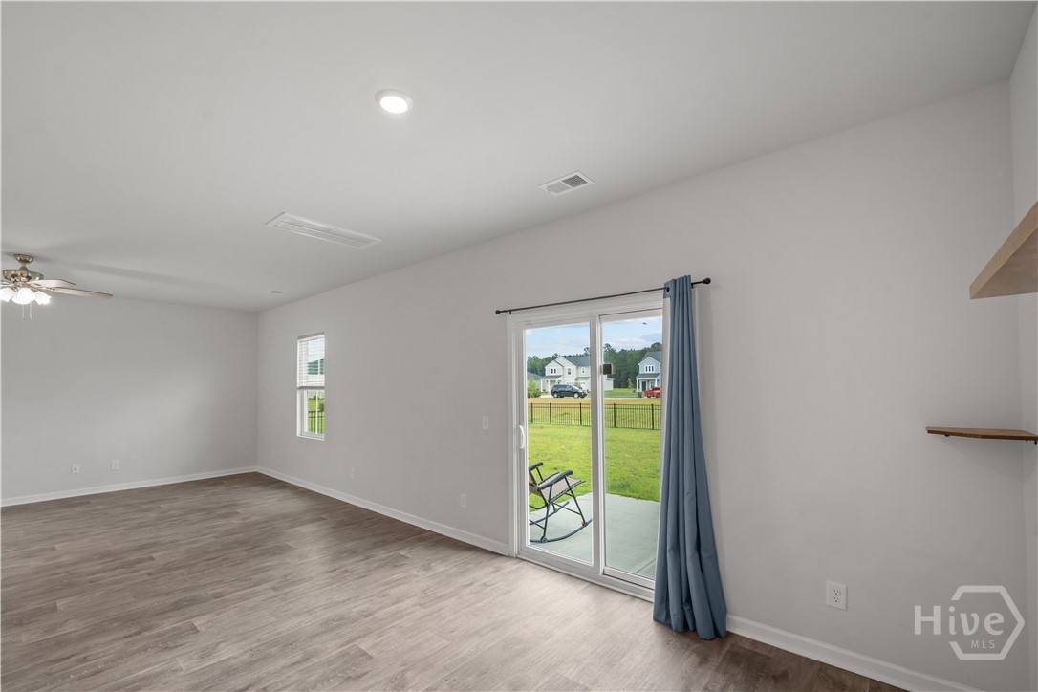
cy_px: 346
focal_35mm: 15
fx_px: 432
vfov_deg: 77.3
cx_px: 519
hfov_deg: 100.4
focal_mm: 15
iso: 1250
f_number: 8
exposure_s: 1/30
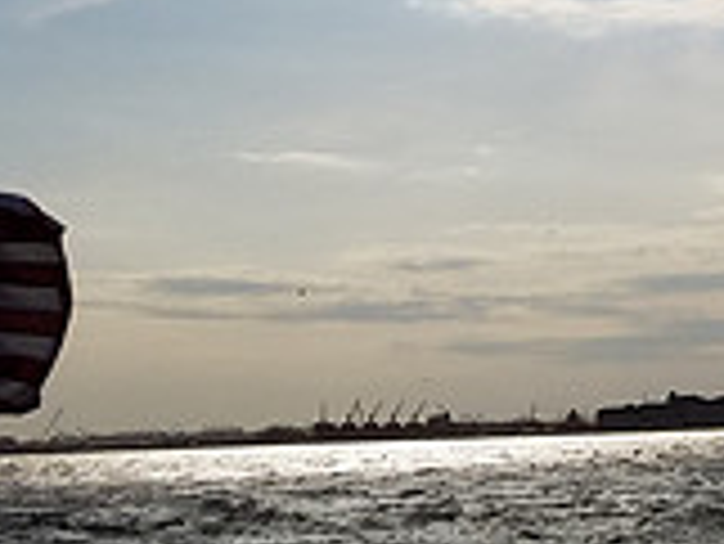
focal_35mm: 97
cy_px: -335
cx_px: 1151
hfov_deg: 17.7
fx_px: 2030
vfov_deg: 14.0
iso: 50
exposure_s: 1/17152
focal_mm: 4.25
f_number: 1.7
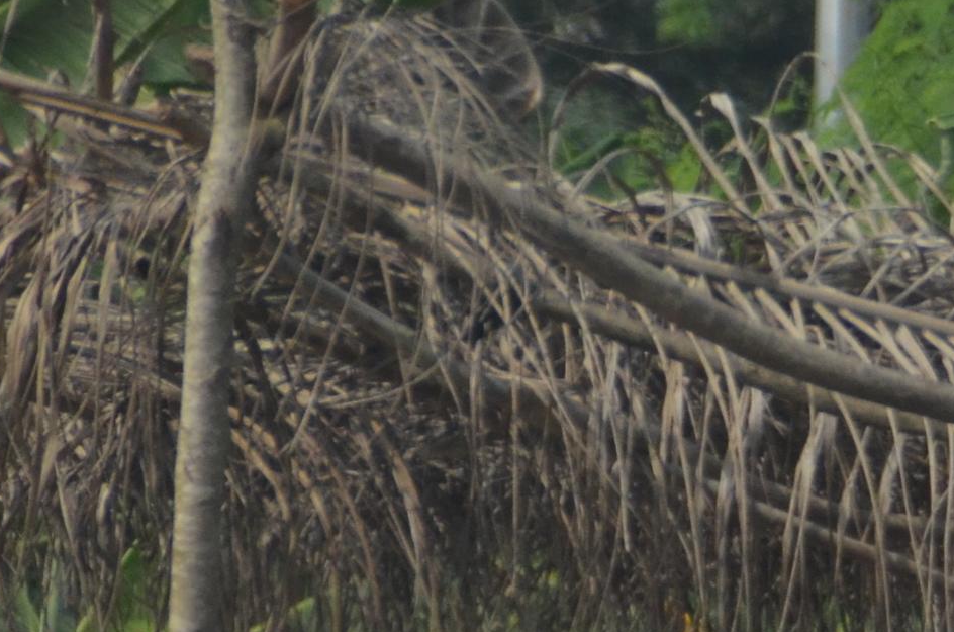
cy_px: 927
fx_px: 24194
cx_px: 1814
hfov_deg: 2.3
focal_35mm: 915
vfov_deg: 1.5
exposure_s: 1/1000
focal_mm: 150
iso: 720
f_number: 6.3
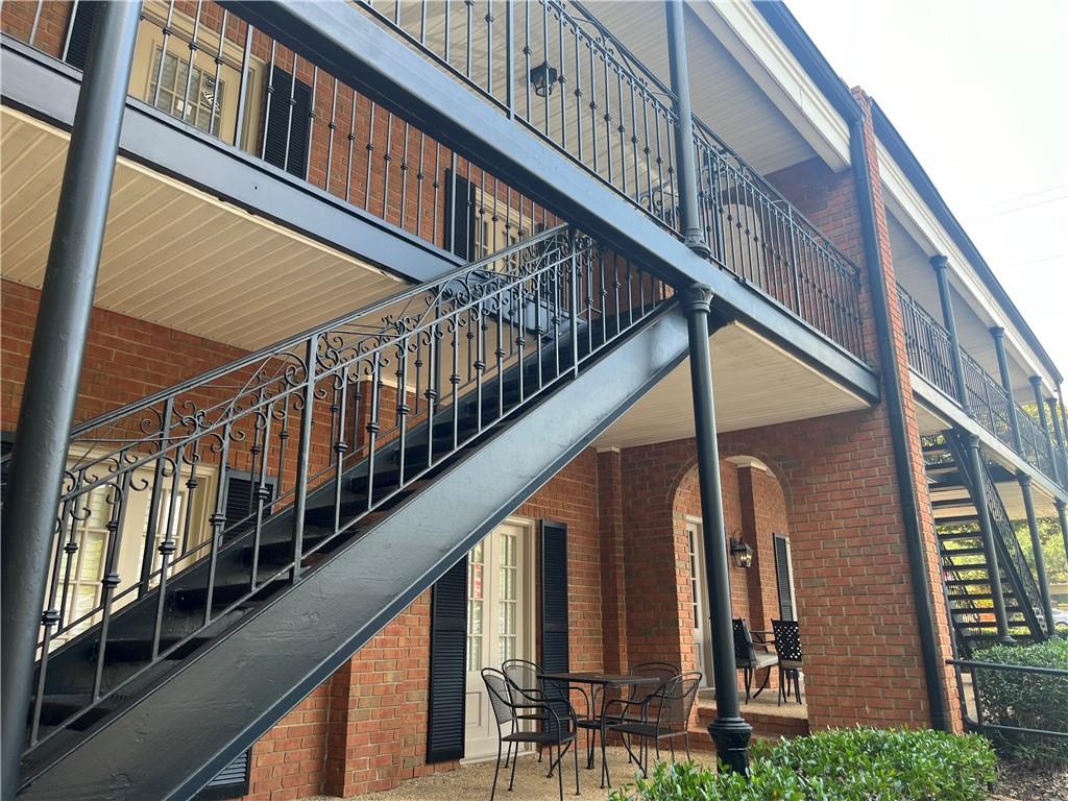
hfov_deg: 67.3
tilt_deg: +17.0
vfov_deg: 53.1
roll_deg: +1.0
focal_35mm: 26
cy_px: 400
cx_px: 534
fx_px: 802
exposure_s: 1/164
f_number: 1.6
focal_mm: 5.1
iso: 40
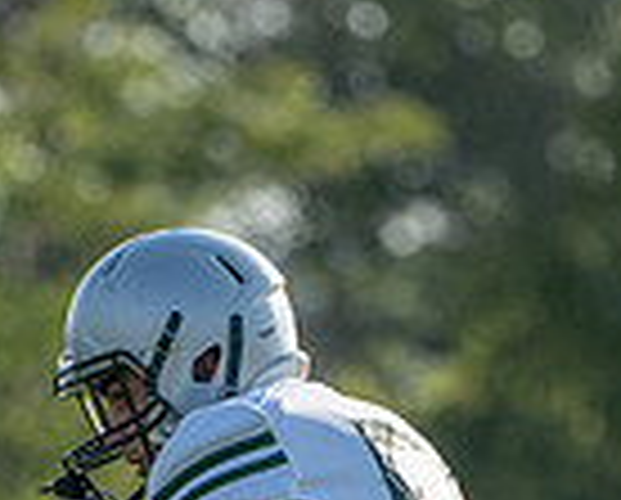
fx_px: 32011
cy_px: 921
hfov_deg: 1.1
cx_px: 318
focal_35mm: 1738
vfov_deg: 0.9
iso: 320
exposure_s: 1/1250
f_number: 5.6
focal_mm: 339
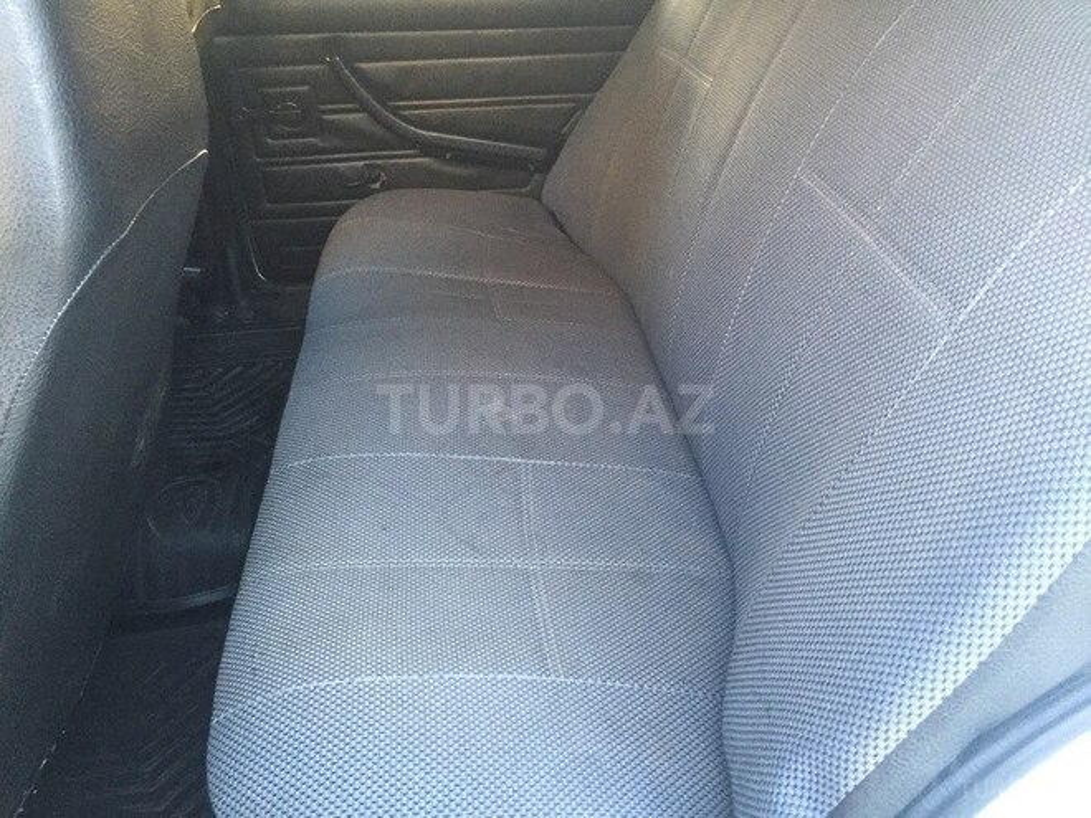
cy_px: 409
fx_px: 914
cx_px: 546
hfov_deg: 61.7
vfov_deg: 48.2
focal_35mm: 29
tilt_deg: -34.5
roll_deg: +2.2
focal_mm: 4.15
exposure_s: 1/25
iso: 250
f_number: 2.2
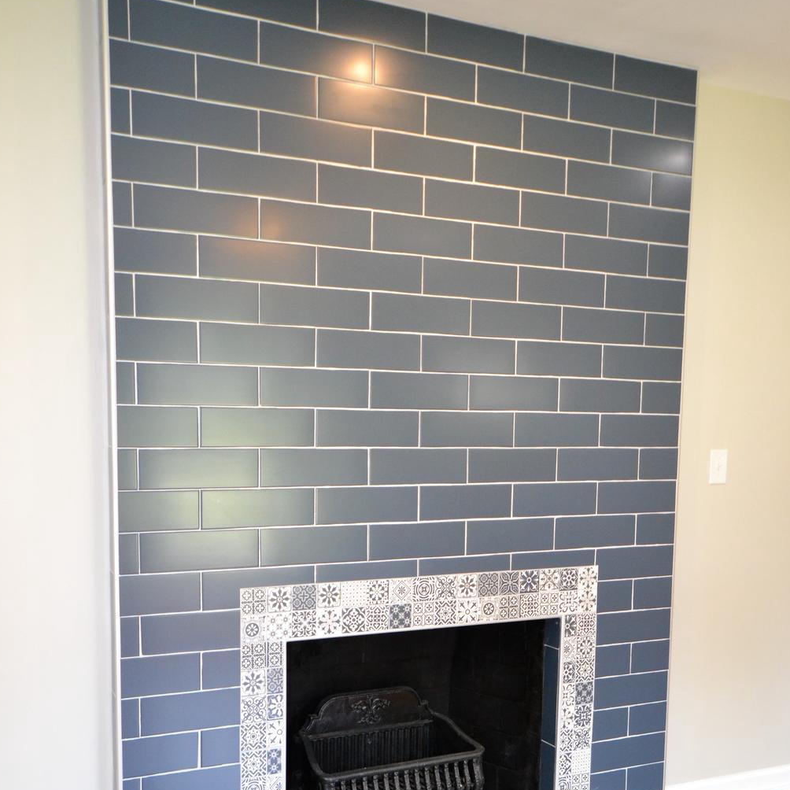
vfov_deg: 42.1
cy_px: 549
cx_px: 392
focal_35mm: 39
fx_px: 1007
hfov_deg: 42.8
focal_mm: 20
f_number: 5.6
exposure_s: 1/60
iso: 2000
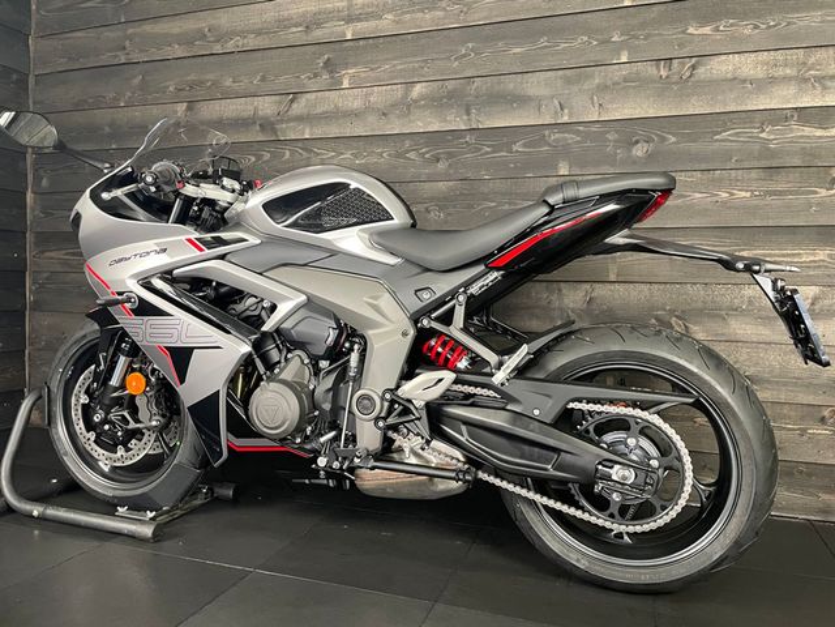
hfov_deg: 67.3
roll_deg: -0.6
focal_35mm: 26
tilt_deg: -2.7
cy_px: 314
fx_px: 627
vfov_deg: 53.1
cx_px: 418
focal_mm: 4.2
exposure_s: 1/50
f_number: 1.6
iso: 320
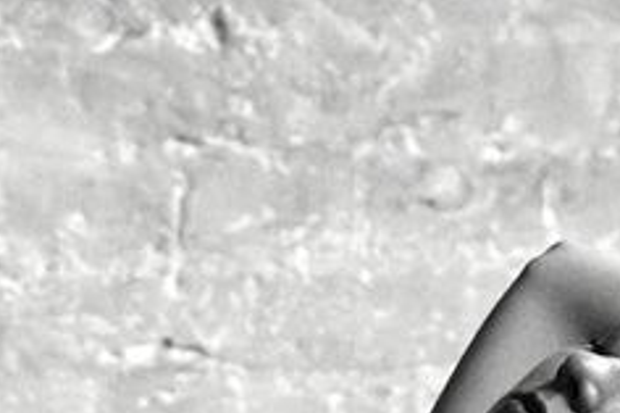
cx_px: -116
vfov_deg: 2.1
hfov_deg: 3.2
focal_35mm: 649
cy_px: 713
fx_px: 11169
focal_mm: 85
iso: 1600
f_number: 2.8
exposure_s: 1/200
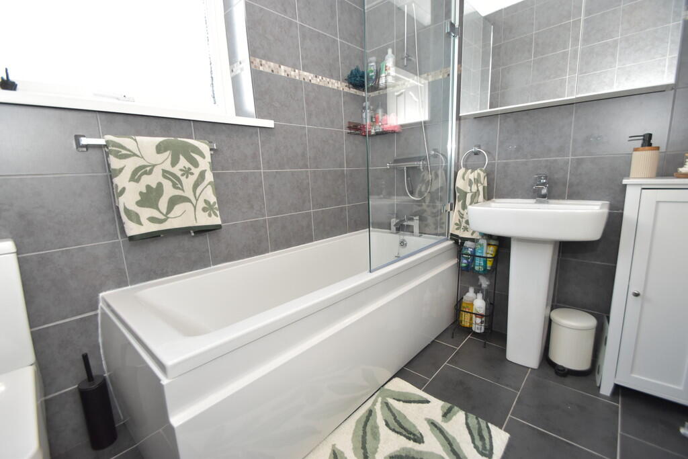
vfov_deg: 77.3
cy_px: 230
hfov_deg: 100.4
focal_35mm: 15
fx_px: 287
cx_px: 344
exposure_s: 1/100
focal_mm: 10
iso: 800
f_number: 5
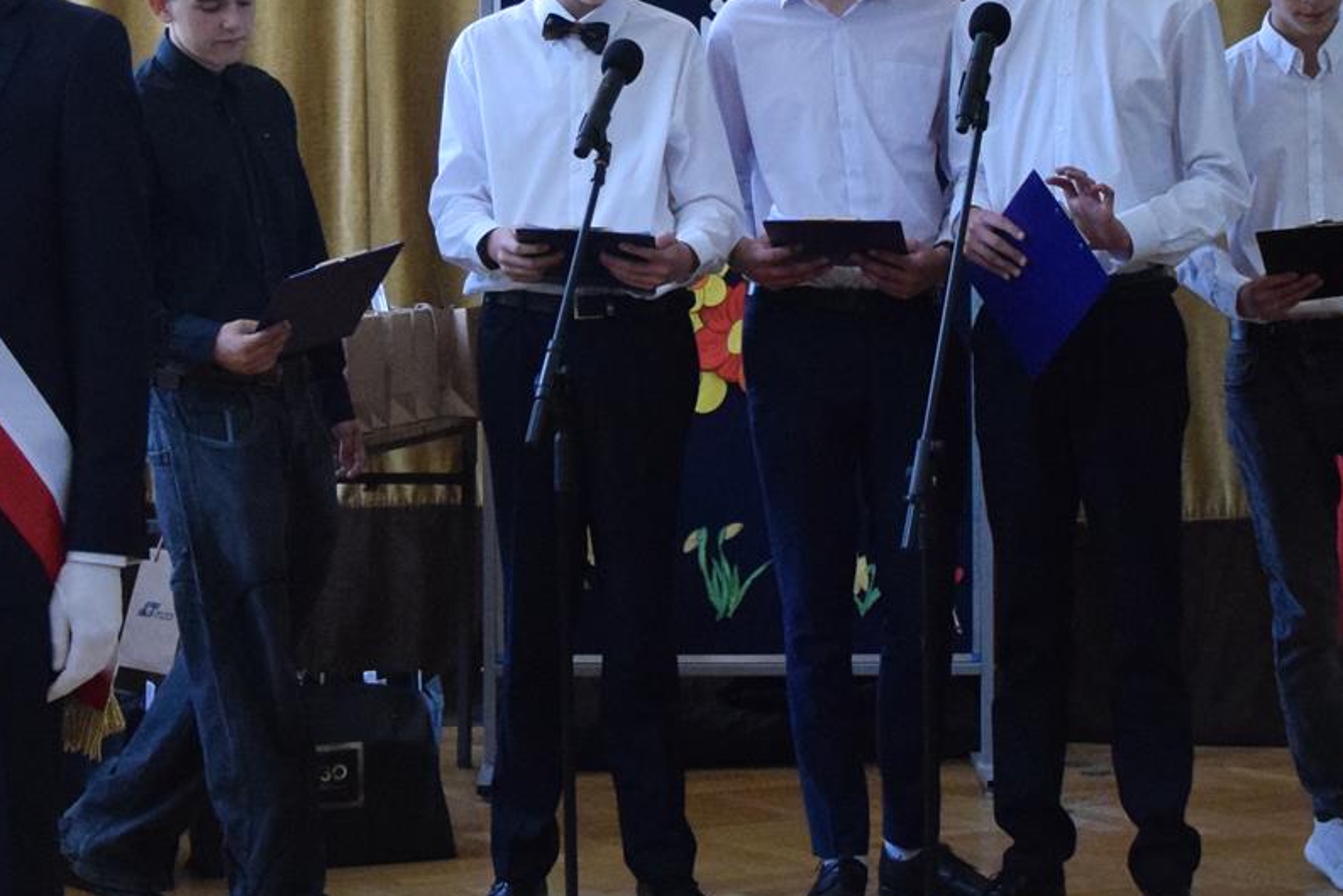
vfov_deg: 11.6
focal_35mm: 118
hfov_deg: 17.3
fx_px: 4403
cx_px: 608
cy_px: 158
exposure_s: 1/500
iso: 3200
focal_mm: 26
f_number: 4
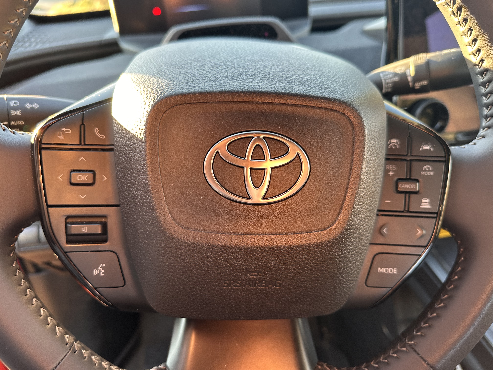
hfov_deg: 71.6
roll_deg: +4.5
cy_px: 185
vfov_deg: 56.8
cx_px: 246
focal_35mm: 24
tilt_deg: -31.2
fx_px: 342
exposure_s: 1/60
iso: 125
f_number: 1.78
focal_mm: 6.86
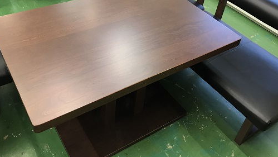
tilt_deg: -38.6
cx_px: 137
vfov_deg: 31.6
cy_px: 46
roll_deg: -7.1
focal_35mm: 37
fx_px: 273
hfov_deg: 54.0
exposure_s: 1/17
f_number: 1.8
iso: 40
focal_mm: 3.99
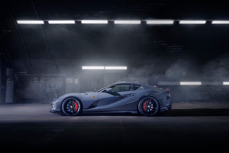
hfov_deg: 54.4
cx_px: 114
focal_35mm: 35
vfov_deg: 37.8
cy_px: 76
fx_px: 223
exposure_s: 1/25
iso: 320
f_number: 7.1
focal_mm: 35
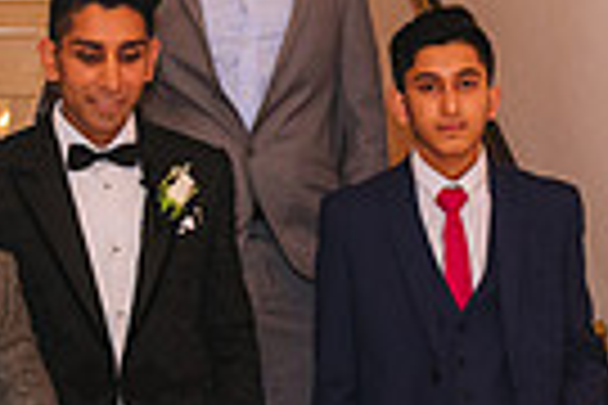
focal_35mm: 172
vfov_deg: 7.9
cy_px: 466
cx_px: 185
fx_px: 2905
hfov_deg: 11.9
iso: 1000
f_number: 2.8
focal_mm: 40
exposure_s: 1/125
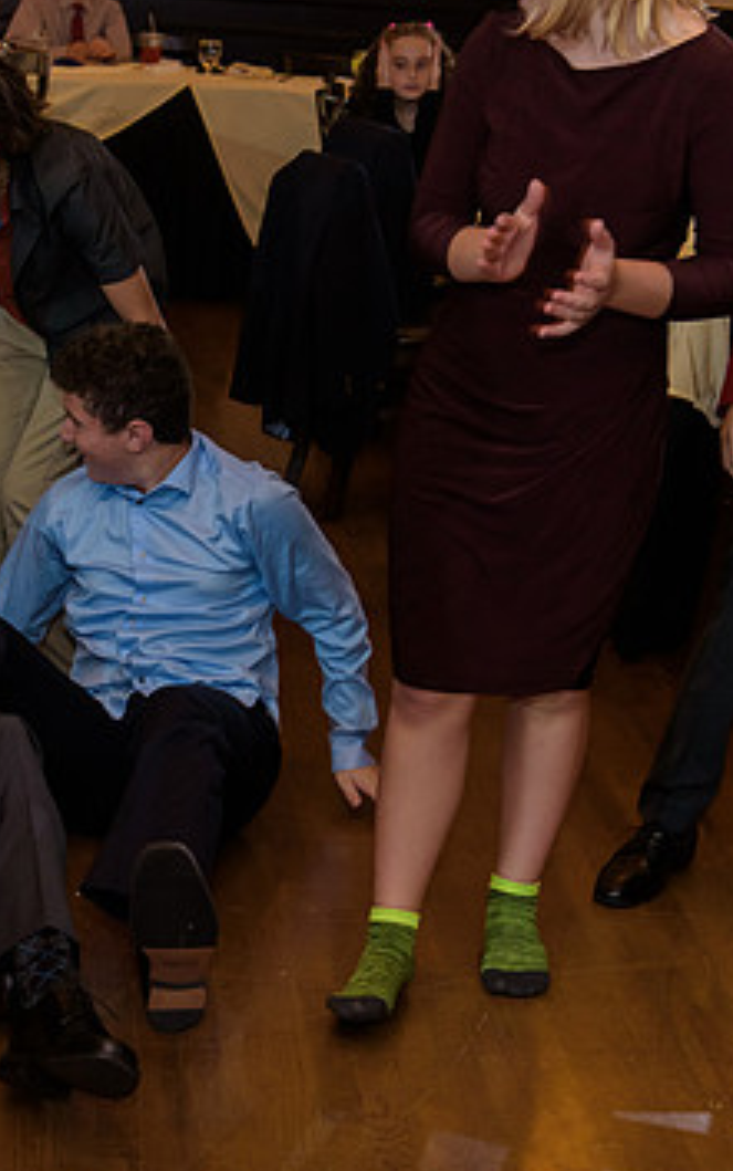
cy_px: 562
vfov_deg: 30.6
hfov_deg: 19.2
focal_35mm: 67
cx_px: 100
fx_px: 2139
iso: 1600
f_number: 3.2
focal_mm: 40
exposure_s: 1/125
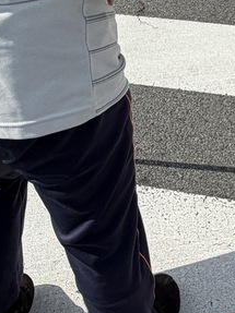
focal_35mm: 65
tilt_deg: -33.8
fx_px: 589
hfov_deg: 22.1
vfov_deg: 29.1
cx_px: 207
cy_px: 55
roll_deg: +1.2
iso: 20
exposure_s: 1/1285
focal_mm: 2.22
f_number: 2.2
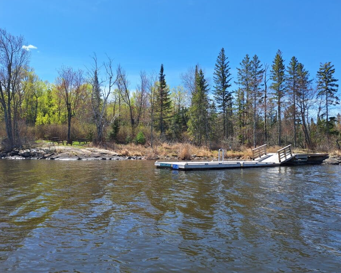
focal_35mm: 25
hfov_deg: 68.0
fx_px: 252
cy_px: 139
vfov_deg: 56.8
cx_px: 157
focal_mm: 5.54
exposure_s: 1/2347
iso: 40
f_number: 1.8
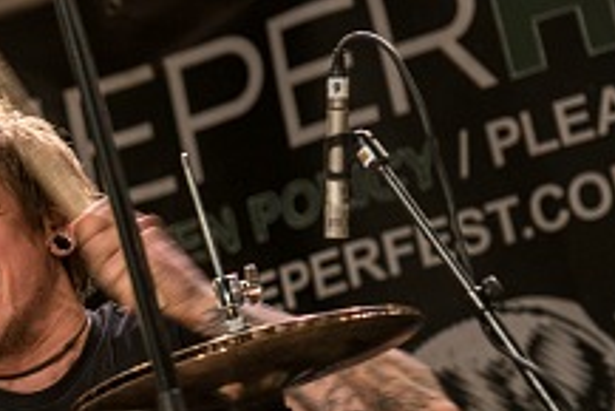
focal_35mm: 482
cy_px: 543
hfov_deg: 4.3
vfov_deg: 2.9
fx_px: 8239
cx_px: -91
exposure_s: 1/100
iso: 320
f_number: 3.2
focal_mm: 145
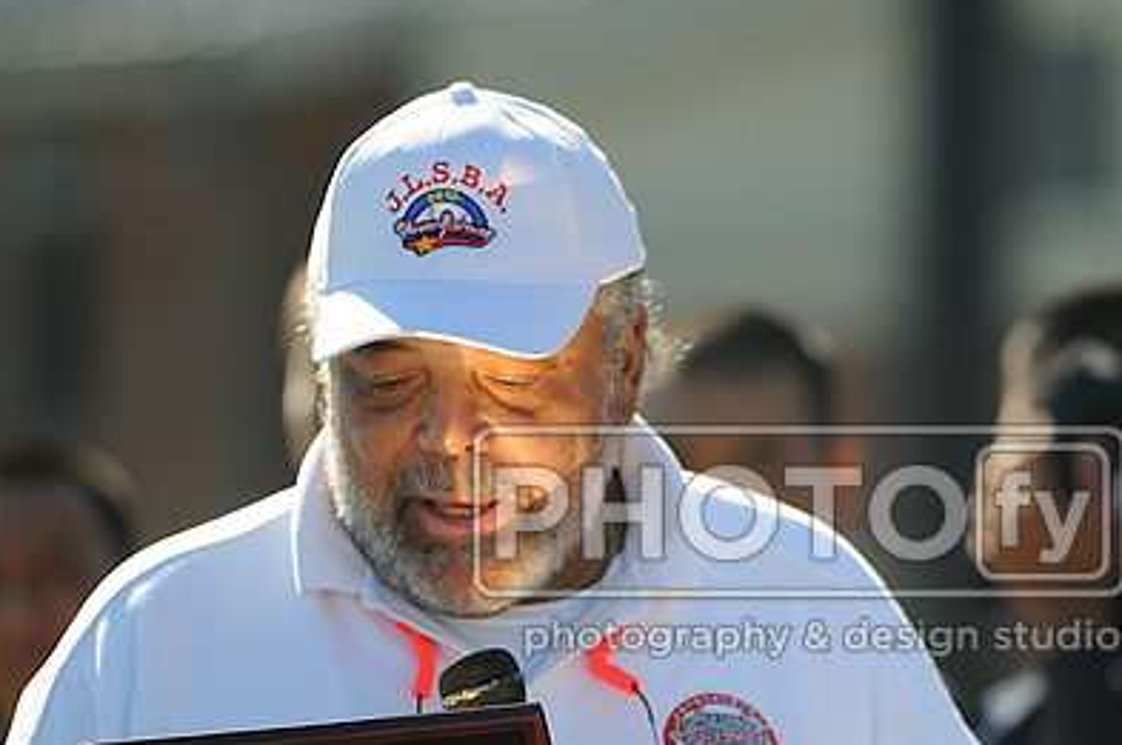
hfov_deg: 3.1
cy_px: 532
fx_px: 20669
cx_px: 814
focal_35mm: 664
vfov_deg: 2.1
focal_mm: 300
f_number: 4
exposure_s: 1/1000
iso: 200
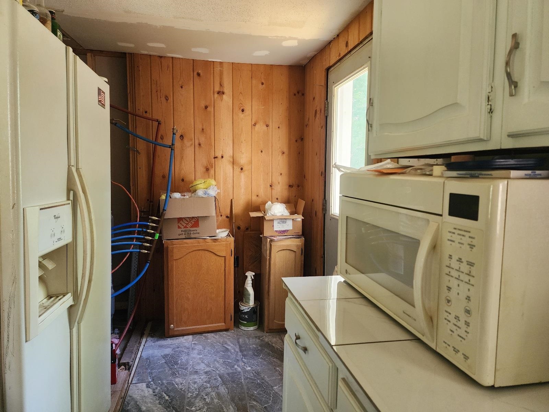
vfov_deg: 58.9
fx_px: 365
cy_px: 206
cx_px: 274
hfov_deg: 73.9
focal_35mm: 23
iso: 500
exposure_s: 1/120
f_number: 1.8
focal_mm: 6.4
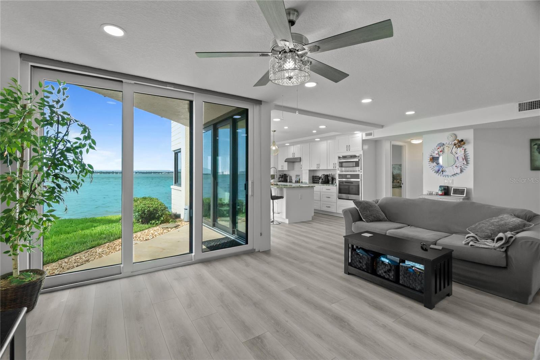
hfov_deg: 100.4
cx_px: 270
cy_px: 180
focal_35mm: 15
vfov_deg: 77.3
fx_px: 225
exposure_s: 1/20
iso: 800
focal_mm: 10
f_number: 8
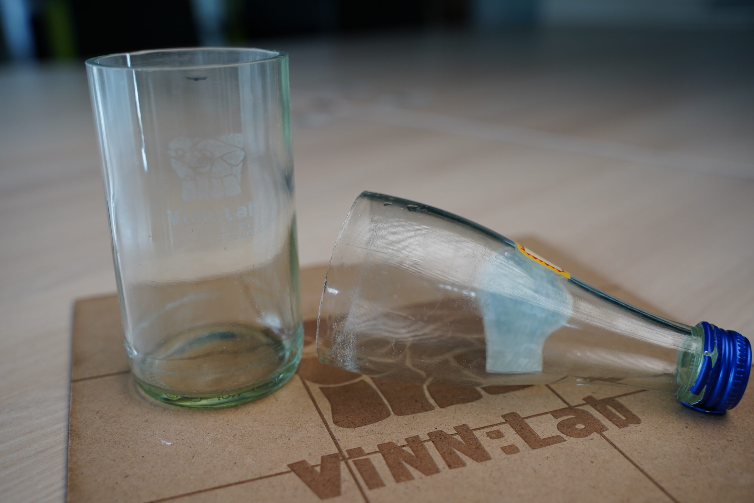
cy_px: 252
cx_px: 377
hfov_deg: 54.4
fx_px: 733
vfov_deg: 37.9
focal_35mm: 35
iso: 500
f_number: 4
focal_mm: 35
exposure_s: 1/160
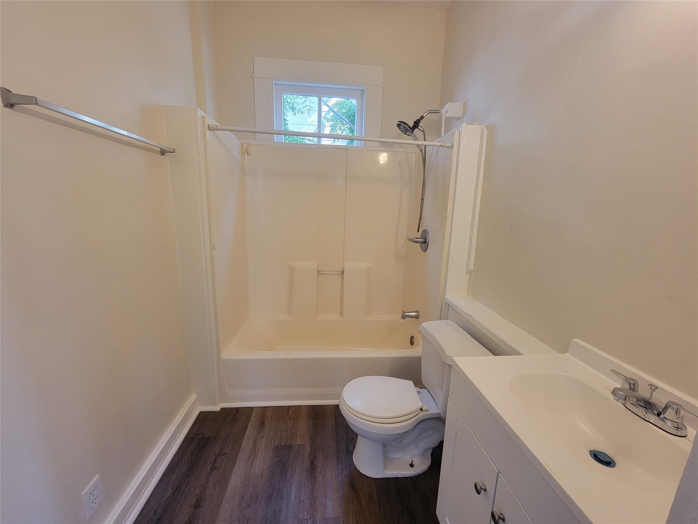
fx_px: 262
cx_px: 349
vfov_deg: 89.9
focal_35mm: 13
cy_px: 262
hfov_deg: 106.2
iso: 100
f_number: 2.2
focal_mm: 2.2
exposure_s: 1/60
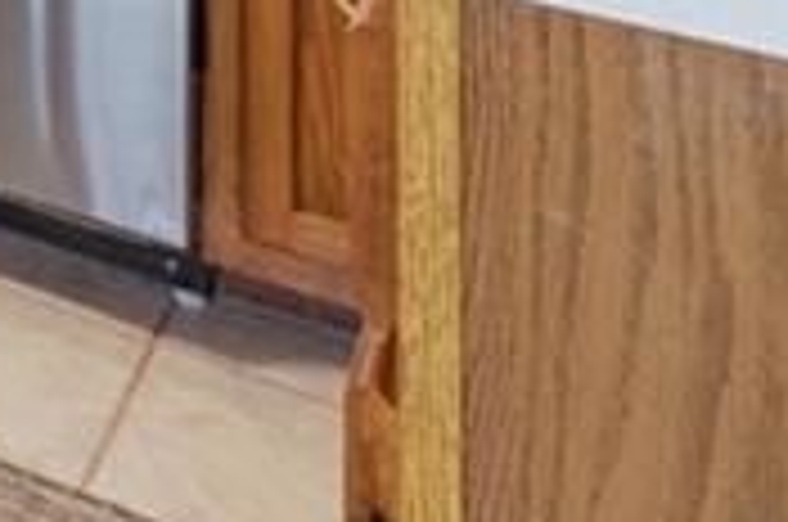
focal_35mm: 82
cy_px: -774
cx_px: -928
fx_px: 1792
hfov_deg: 16.4
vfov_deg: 12.5
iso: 250
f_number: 8
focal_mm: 14
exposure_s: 1/60
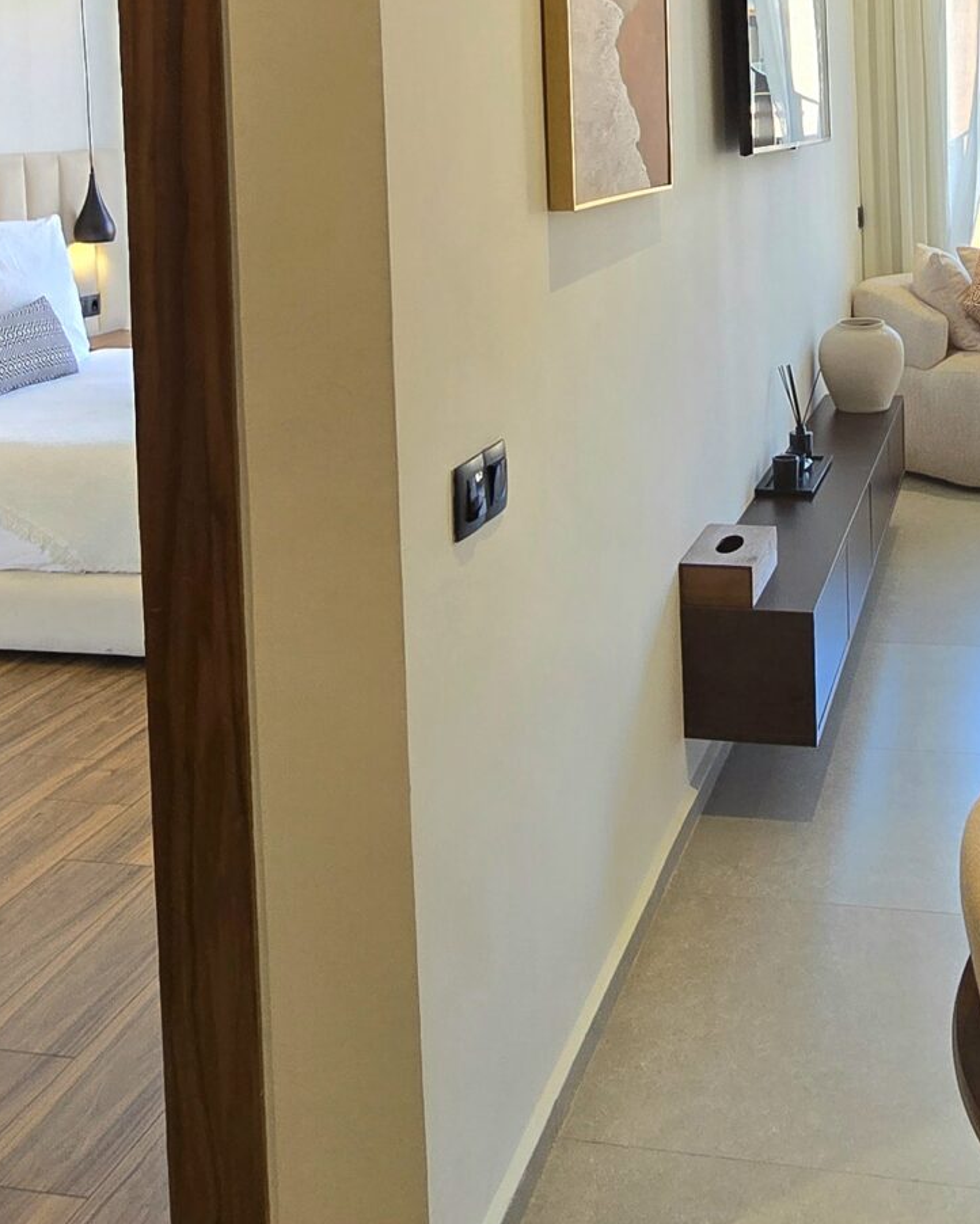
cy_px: 138
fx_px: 1305
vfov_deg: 45.8
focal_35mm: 36
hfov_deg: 40.1
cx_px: 726
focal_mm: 2.2
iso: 80
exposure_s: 1/50.3
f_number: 2.2
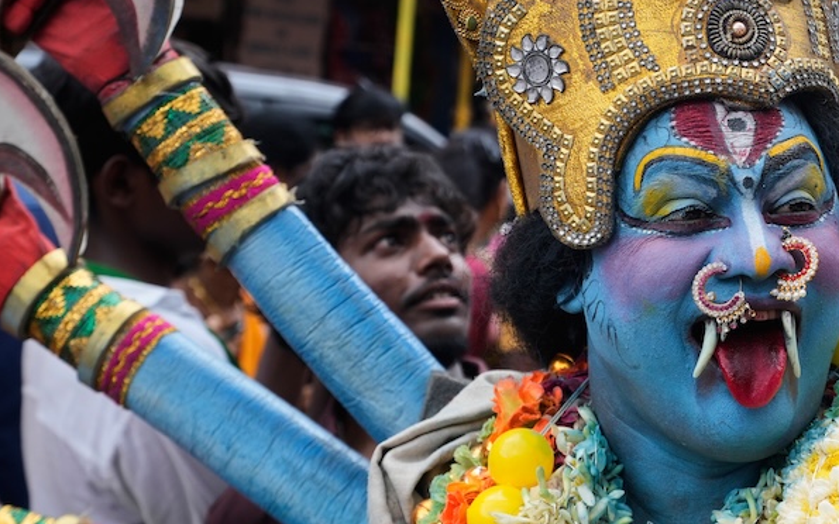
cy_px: 165
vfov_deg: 18.0
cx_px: 722
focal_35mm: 72
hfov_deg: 27.7
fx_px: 1646
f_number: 4
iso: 320
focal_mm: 35
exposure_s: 1/640
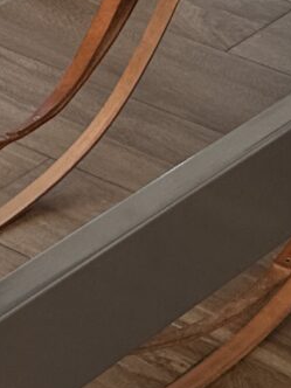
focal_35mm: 185
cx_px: -96
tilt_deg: -8.7
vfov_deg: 9.4
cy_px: -589
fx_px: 2074
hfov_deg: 7.9
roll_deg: +0.4
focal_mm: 6.76
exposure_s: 1/160
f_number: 1.78
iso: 64
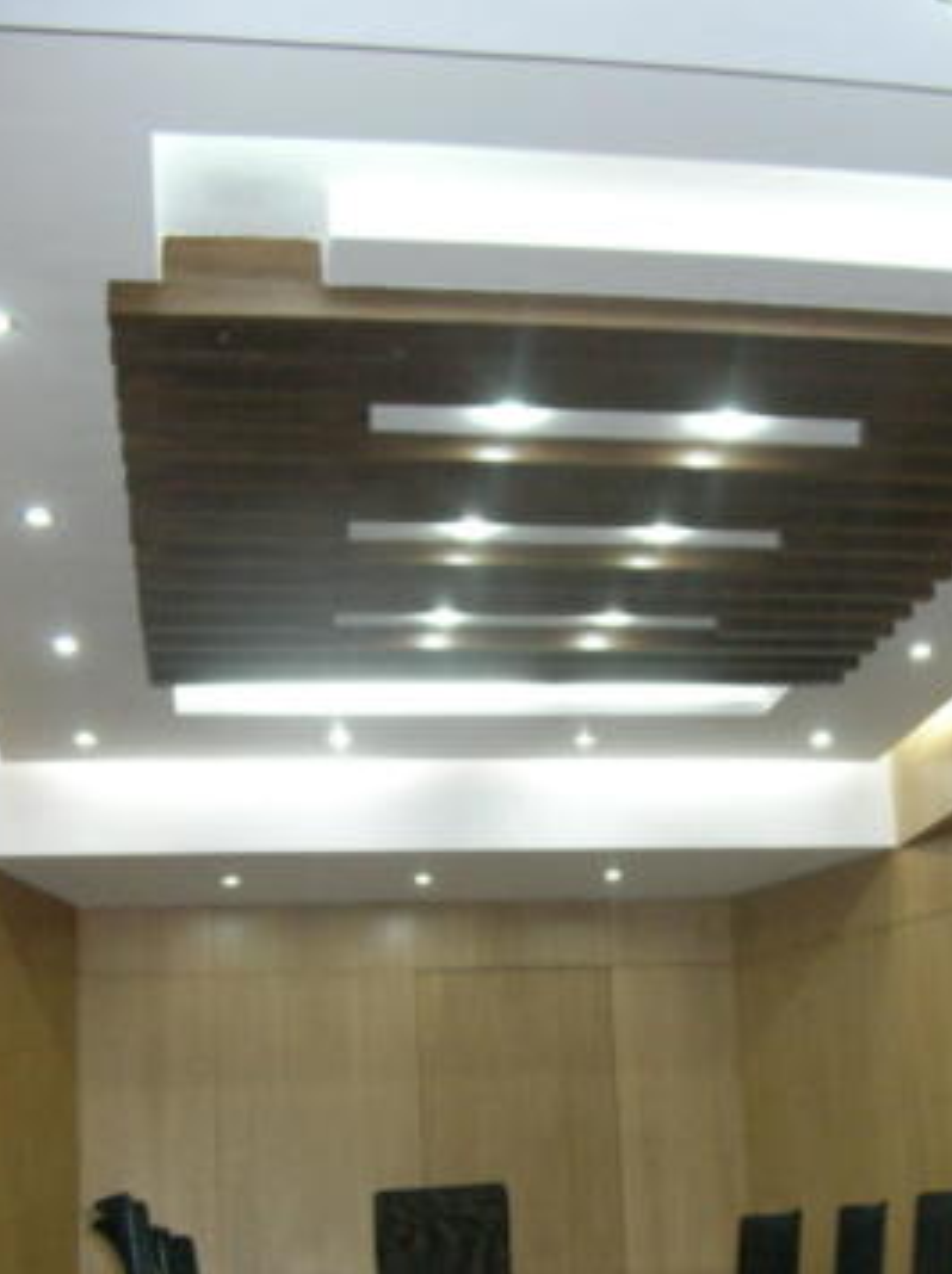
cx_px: 626
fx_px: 1911
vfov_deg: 36.3
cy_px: 888
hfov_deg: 27.8
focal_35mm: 52
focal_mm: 6.2
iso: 255
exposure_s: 1/55.1
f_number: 2.7
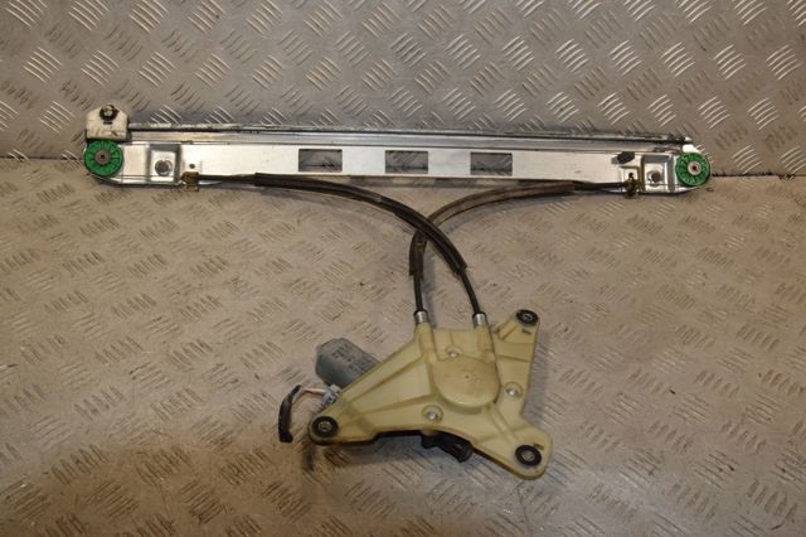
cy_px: 268
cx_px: 403
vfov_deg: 36.8
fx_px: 806
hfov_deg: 53.2
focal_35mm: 36
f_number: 11
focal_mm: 24
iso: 800
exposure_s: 1/200
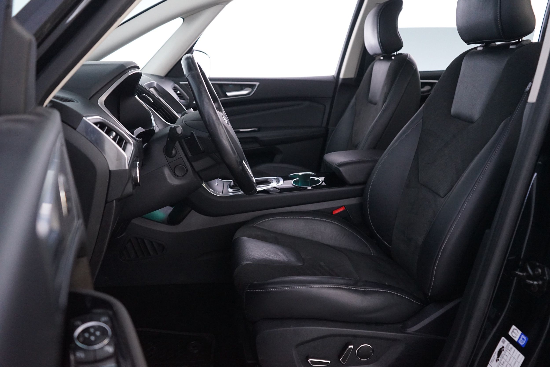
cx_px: 275
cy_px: 184
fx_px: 458
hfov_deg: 61.9
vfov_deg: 43.6
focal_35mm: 30
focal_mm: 30
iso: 4000
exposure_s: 1/10
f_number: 4
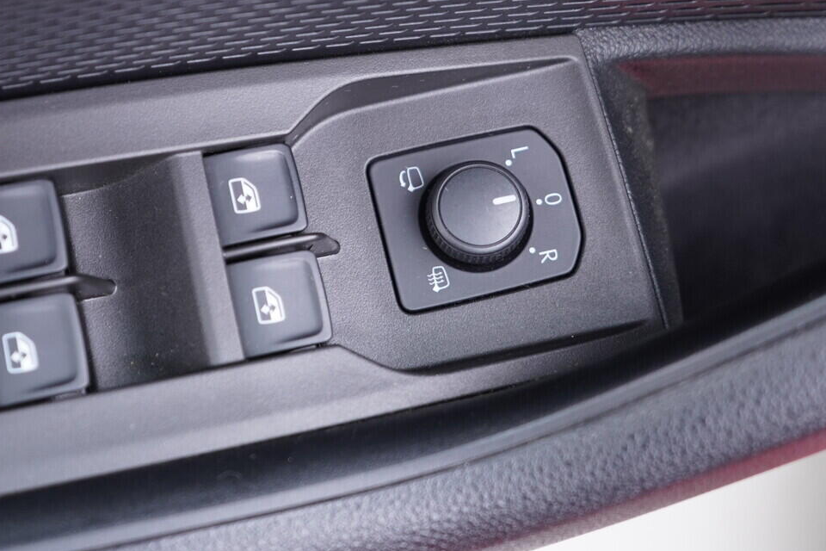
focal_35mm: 54
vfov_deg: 24.8
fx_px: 1239
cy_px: 141
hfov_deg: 36.5
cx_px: 268
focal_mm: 24
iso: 500
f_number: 2.8
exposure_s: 1/40
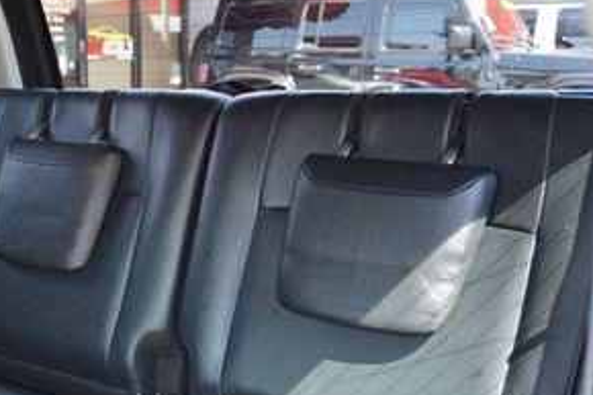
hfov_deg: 34.7
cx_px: 22
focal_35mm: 53
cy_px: 338
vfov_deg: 24.9
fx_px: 872
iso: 1600
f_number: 4
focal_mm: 16
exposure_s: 1/160
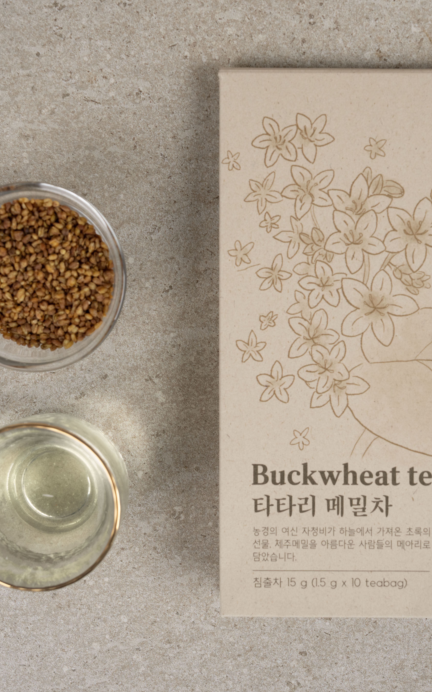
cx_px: 285
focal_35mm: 59
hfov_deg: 21.9
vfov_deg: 34.5
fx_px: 1111
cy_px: 351
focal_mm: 38
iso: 200
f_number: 6.3
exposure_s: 1/200
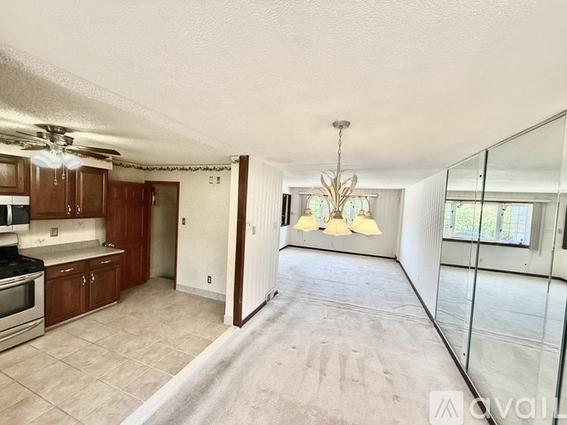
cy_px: 212
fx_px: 229
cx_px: 284
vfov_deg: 85.7
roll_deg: -2.9
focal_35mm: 14
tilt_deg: -2.0
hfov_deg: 102.1
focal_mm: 2.22
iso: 160
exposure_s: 1/120
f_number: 2.2
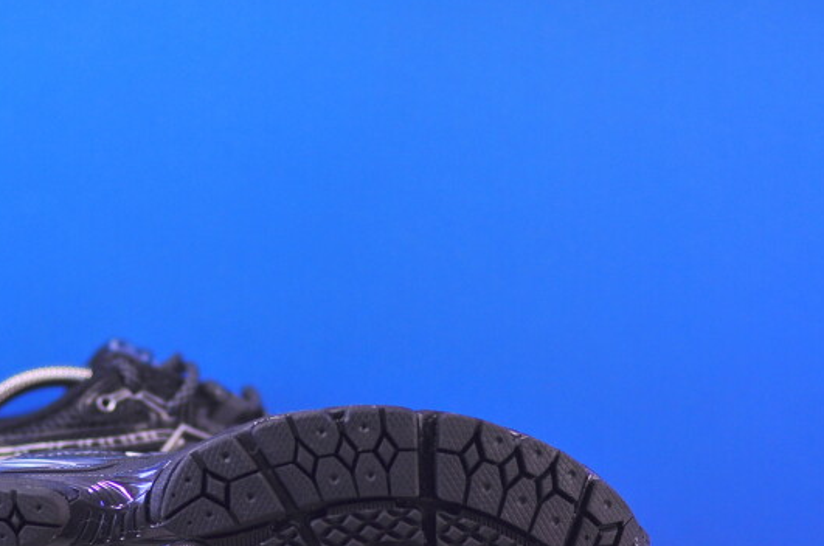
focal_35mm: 113
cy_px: 404
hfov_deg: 18.0
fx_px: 2582
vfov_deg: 12.0
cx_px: 213
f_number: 2.2
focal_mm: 50
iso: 250
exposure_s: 1/320
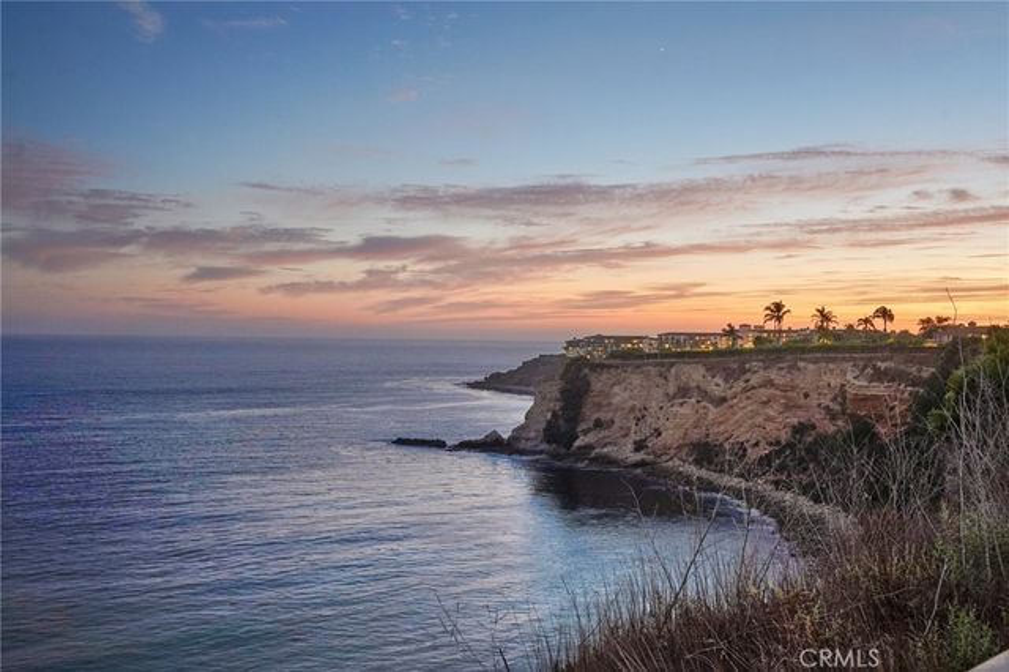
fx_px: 980
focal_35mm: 35
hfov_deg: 54.5
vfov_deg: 37.8
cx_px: 504
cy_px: 336
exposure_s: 1/3.33
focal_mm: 35
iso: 1600
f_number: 8
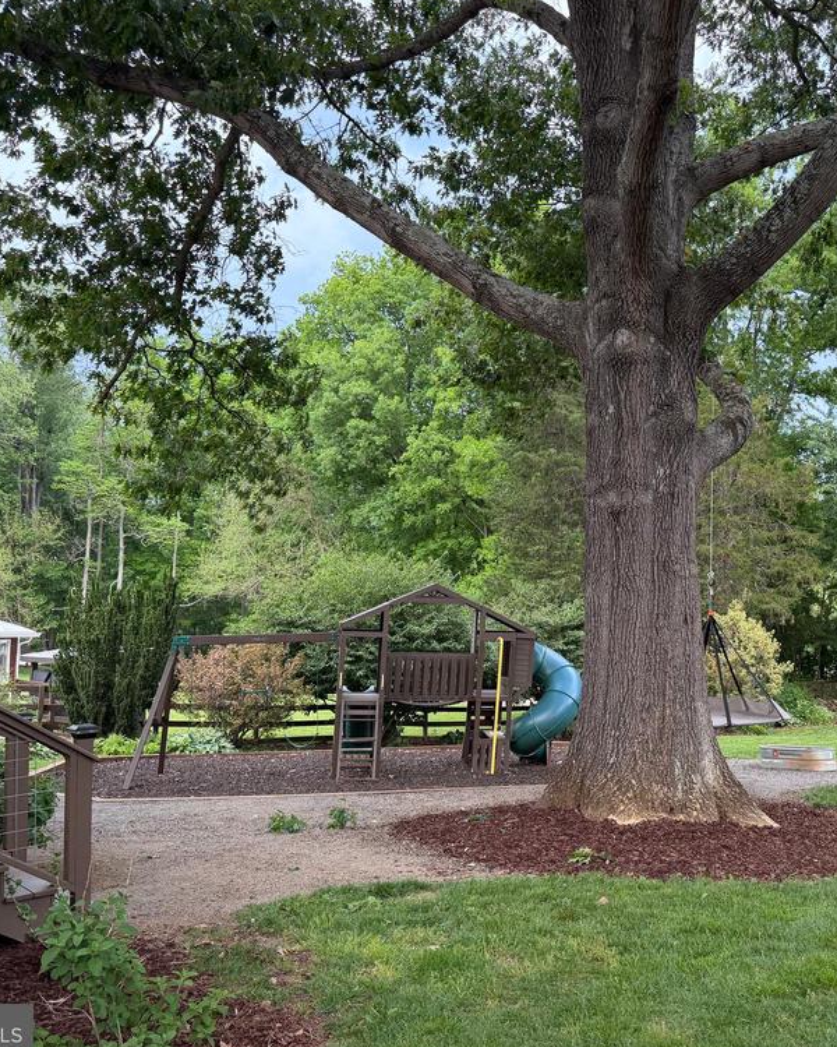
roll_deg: +0.4
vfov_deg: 55.7
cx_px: 573
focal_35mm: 32
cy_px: 525
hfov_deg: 45.0
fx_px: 991
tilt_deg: +4.1
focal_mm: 6.76
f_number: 1.78
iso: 200
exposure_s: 1/183
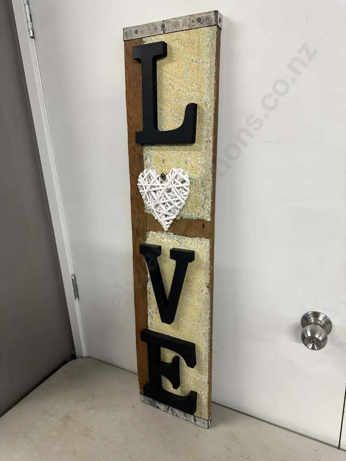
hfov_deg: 56.8
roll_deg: +3.8
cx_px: 173
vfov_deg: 71.6
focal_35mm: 24
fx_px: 320
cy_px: 230
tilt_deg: -17.0
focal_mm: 6.86
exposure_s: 1/50
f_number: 1.78
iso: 125
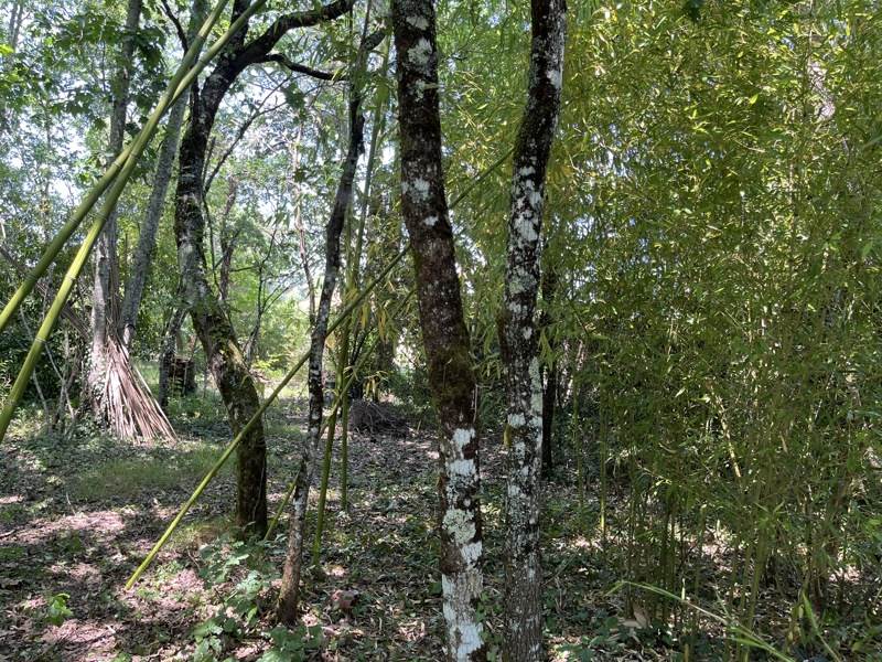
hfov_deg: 67.3
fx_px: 662
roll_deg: -3.1
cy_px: 331
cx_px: 441
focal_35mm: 26
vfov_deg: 53.1
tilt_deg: +1.1
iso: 100
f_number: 1.6
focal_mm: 5.1
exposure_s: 1/121
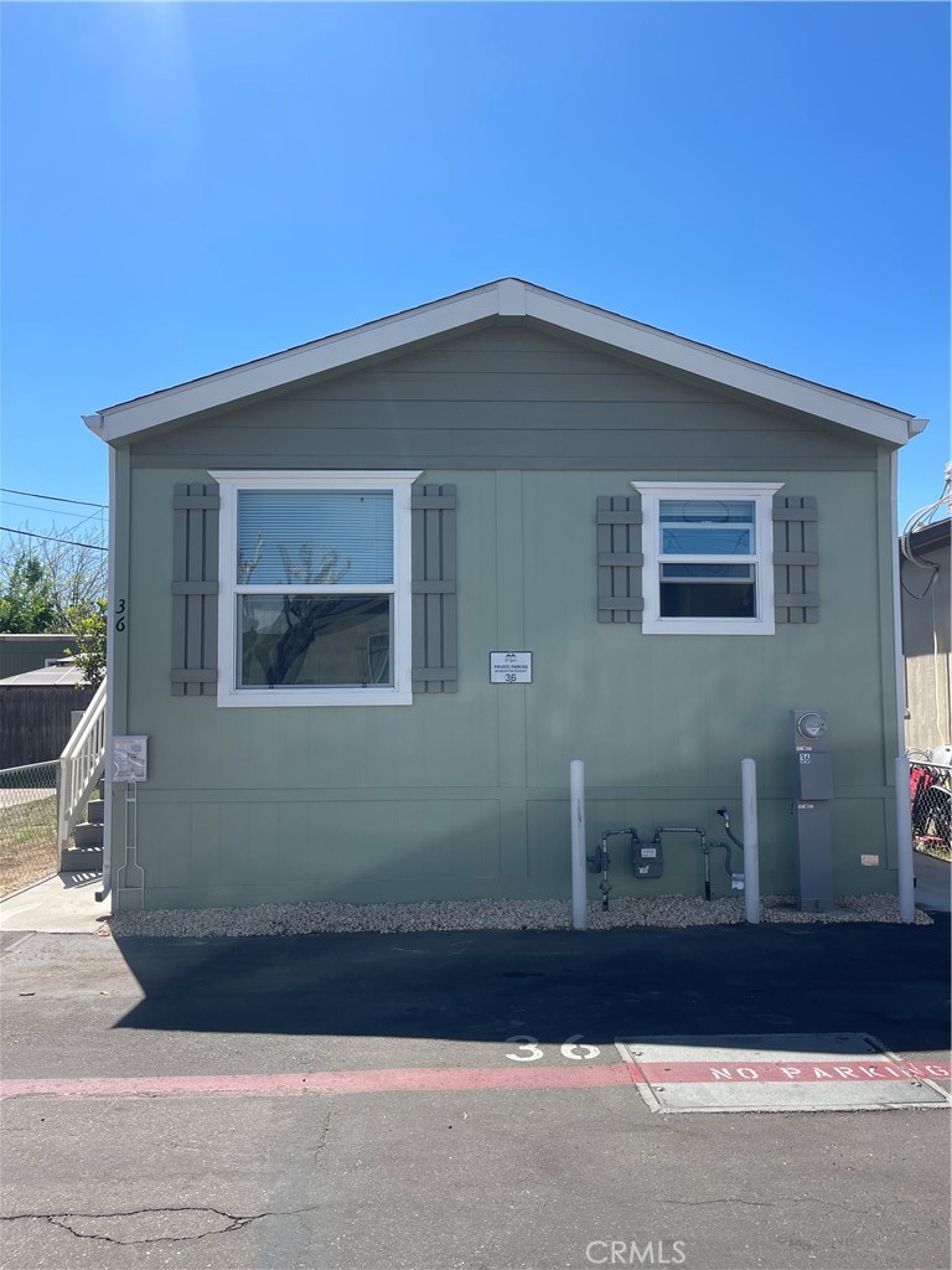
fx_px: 953
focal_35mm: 26
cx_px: 476
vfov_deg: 67.3
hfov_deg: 53.1
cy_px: 635
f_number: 1.6
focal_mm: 5.1
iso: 32
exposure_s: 1/2717
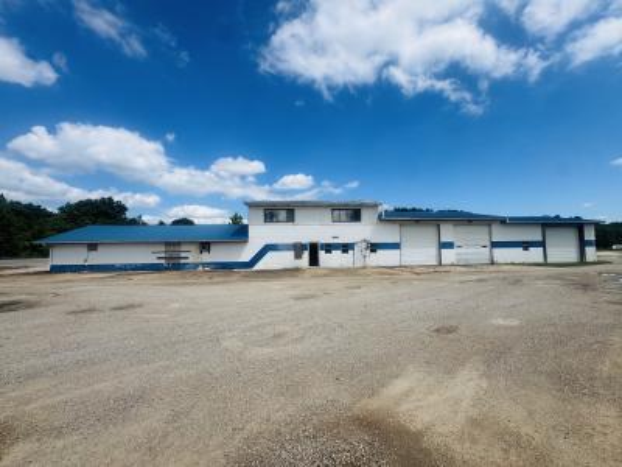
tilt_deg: +4.1
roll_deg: +0.3
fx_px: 252
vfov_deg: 85.7
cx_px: 311
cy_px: 234
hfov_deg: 102.1
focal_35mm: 14
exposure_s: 1/3247
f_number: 2.2
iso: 50
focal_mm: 2.22
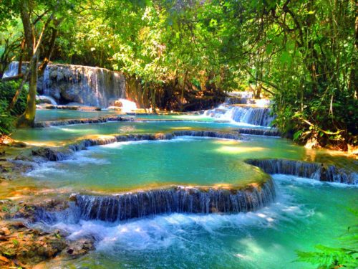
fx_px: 362
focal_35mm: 35
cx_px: 179
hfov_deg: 52.6
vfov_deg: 40.7
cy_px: 134
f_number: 2.4
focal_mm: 4.28
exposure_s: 1/120
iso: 50
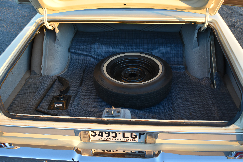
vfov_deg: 36.9
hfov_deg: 53.1
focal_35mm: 36
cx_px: 122
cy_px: 81
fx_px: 243
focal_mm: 24
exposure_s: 1/100
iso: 400
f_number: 5
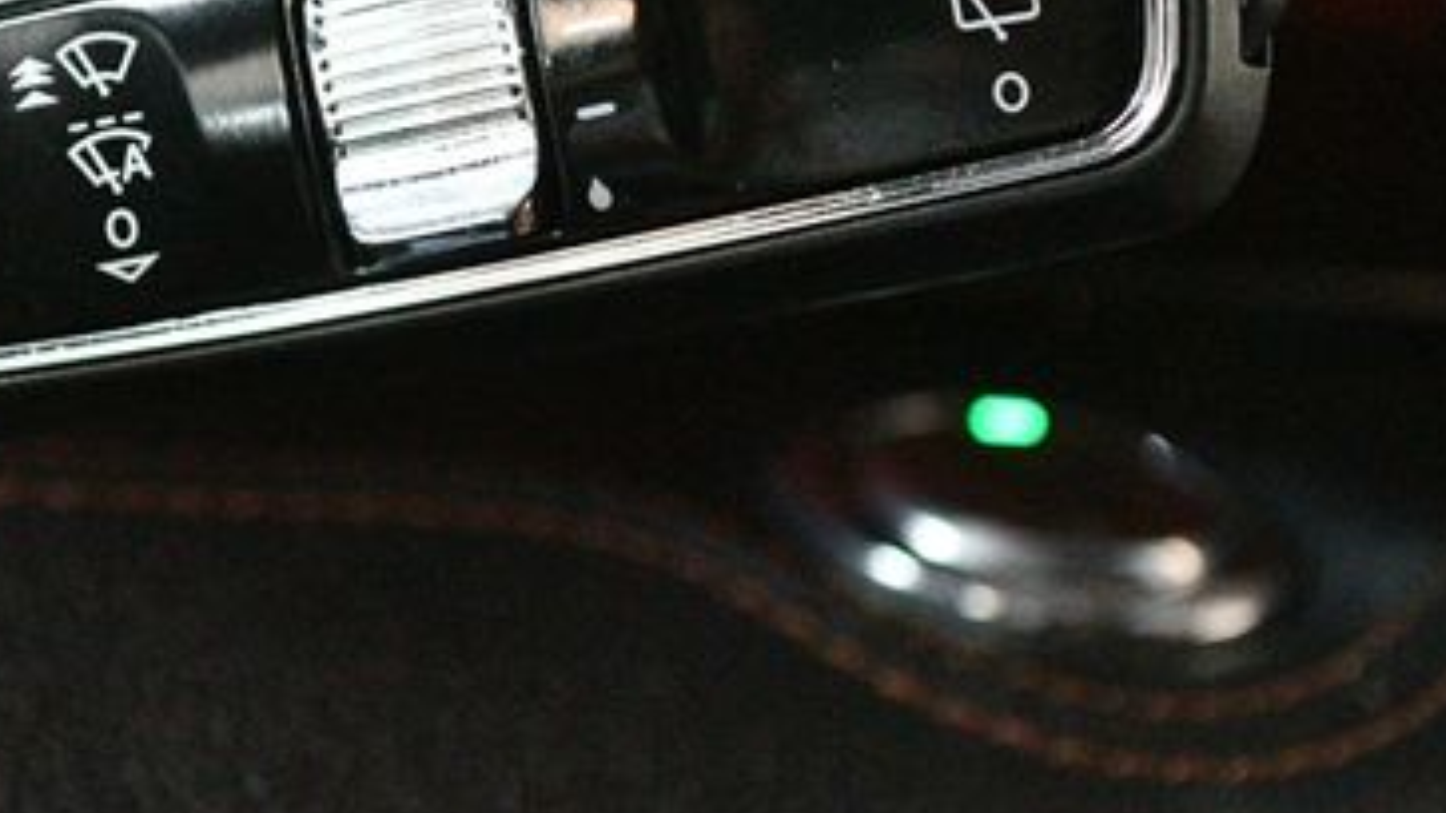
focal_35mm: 144
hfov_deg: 14.9
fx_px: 5520
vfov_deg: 8.4
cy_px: 387
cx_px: 386
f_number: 5.6
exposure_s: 1/40
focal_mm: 52
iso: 12800
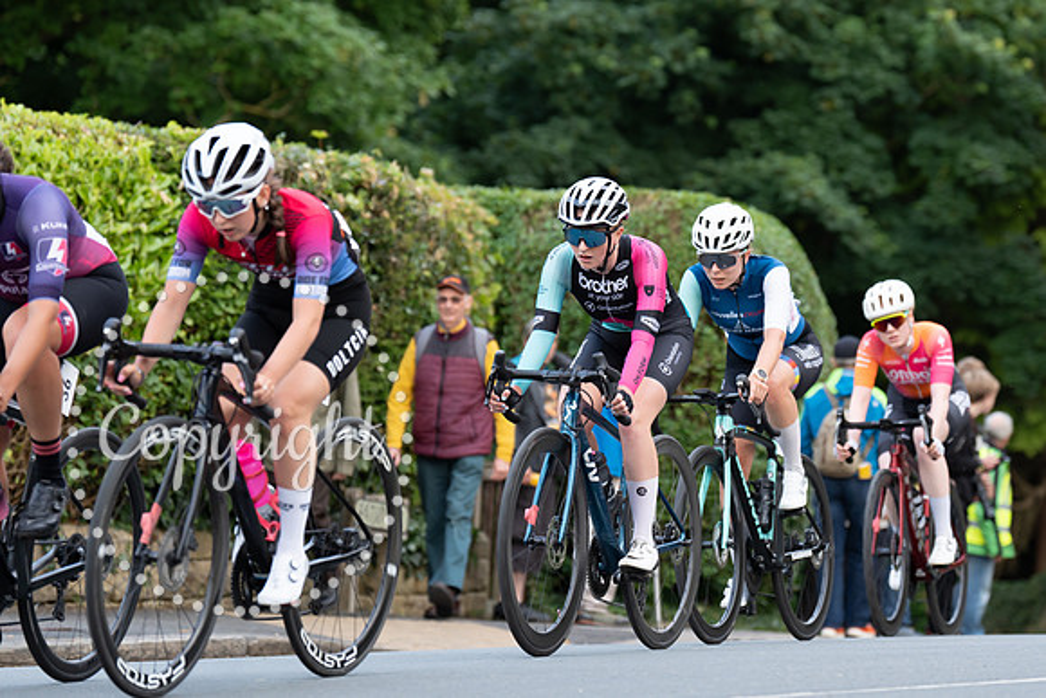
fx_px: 4218
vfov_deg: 9.5
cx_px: 660
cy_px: 257
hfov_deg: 14.1
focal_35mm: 145
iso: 640
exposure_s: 1/500
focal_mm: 115
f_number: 2.8
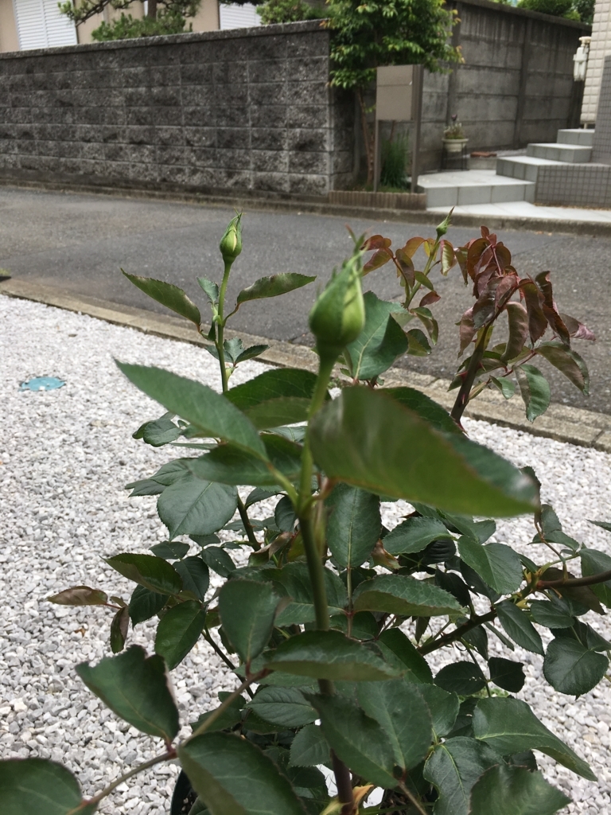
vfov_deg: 61.7
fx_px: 682
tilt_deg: -22.3
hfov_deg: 48.2
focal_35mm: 29
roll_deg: -0.3
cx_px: 306
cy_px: 408
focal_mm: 4.15
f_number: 2.2
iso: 25
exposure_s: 1/561
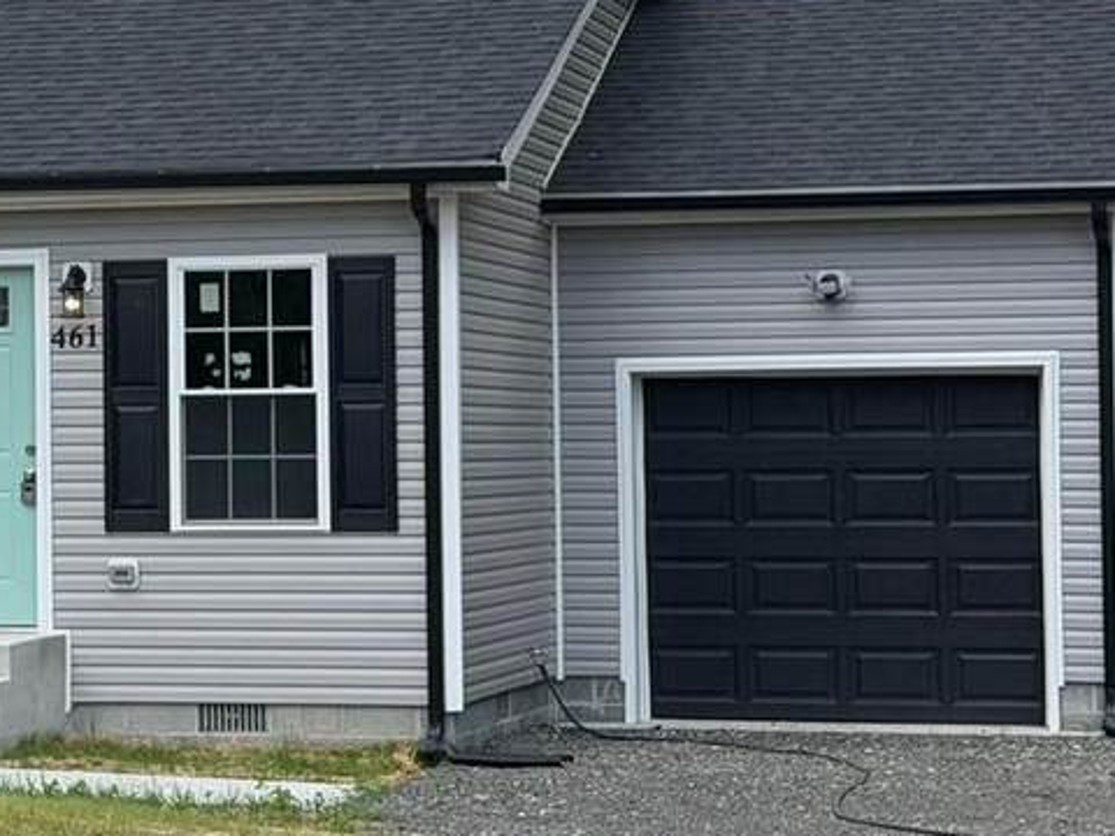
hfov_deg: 15.2
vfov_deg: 11.6
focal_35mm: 128
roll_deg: +0.8
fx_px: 4123
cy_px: 239
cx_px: 46
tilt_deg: +3.6
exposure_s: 1/3534
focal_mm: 6.76
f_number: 1.78
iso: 80
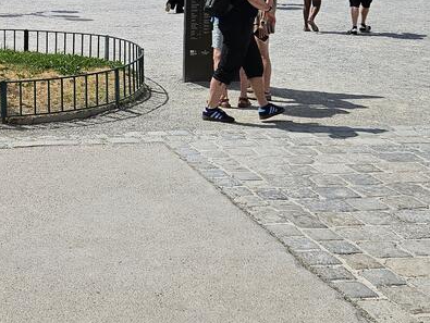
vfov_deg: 21.3
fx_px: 833
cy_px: 13
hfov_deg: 27.7
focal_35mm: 67
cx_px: 32
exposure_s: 1/4566
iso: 25
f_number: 1.8
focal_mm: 5.4
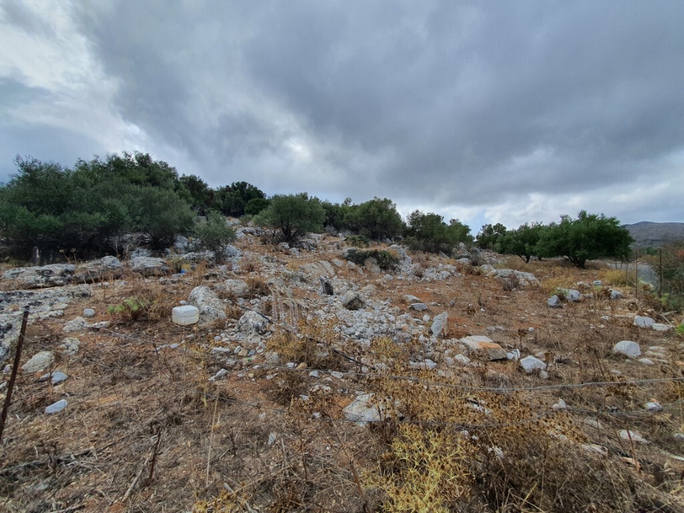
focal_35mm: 13
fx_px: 257
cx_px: 342
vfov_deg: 89.9
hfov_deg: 106.2
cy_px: 256
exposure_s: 1/696
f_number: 2.2
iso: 50
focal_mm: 1.8
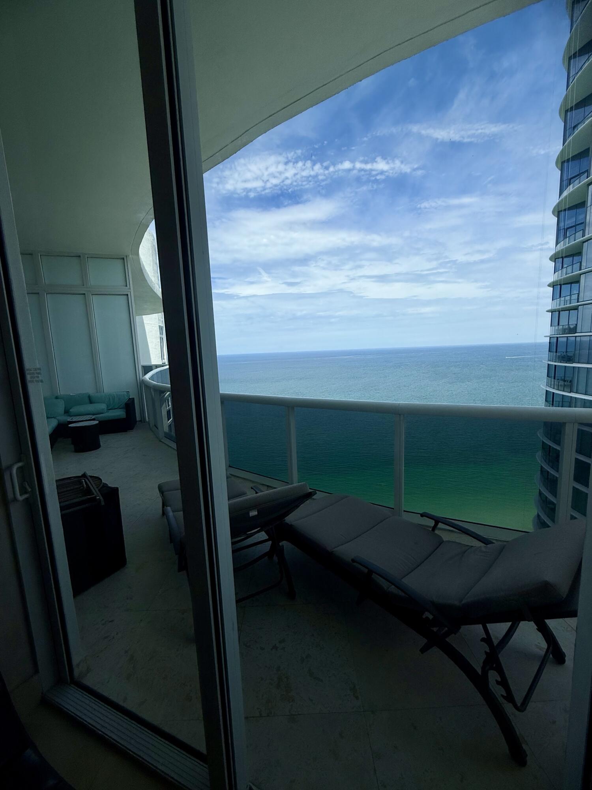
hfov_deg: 85.7
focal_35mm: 14
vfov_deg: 102.1
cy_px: 395
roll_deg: +1.9
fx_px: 319
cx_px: 296
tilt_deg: -7.4
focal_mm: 2.22
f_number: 2.2
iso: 50
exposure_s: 1/2092
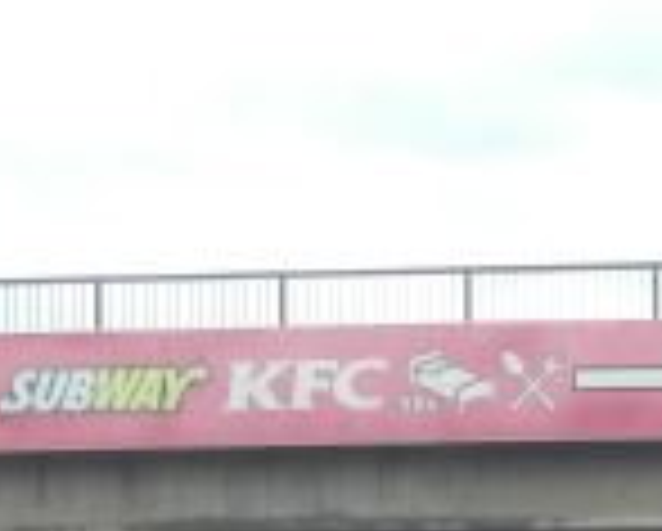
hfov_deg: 7.9
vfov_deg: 6.3
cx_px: 806
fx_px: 4748
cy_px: 752
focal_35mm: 242
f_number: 4.5
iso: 160
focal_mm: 10.11
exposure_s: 1/250
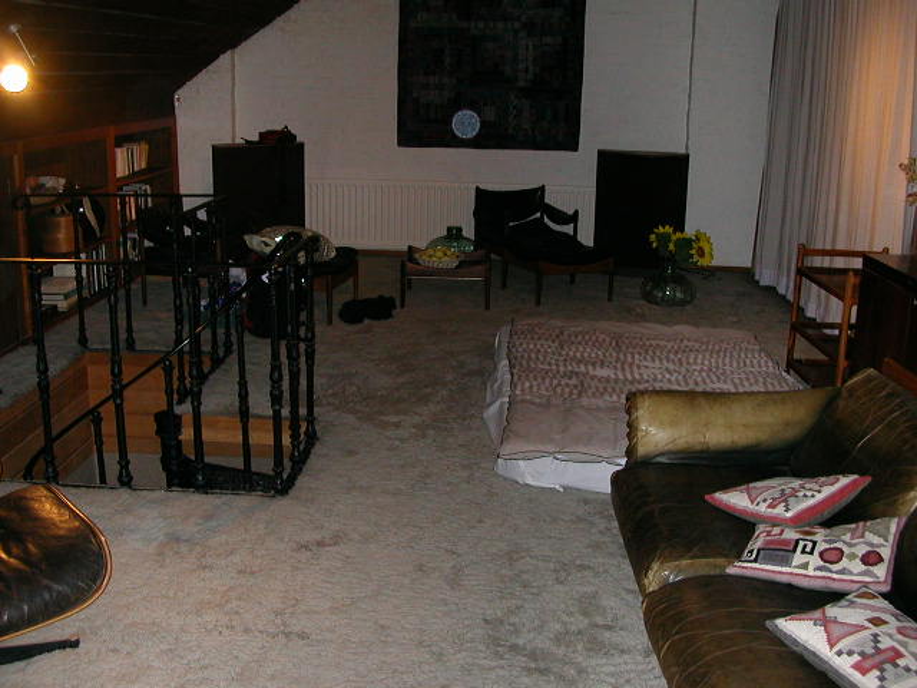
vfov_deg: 38.7
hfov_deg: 50.1
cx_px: 458
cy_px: 344
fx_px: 980
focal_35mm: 37
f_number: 2.7
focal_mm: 5.6
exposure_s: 1/59.9
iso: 200
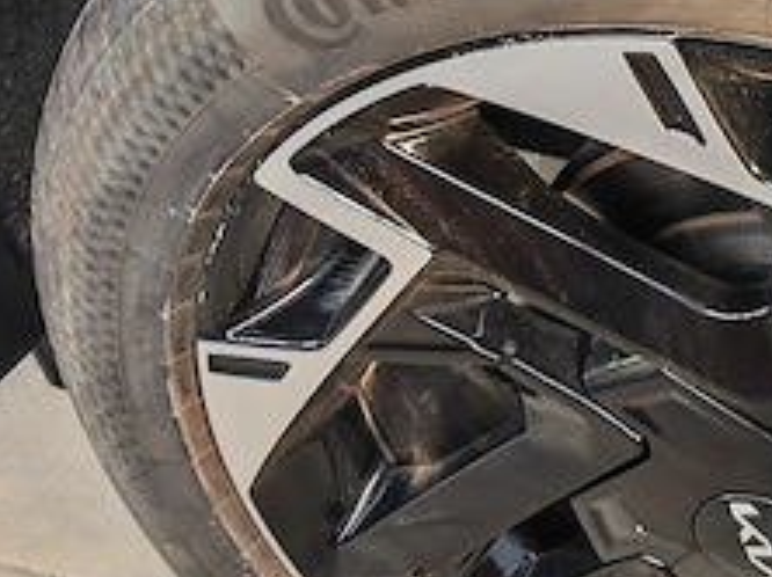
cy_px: -167
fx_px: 1448
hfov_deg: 27.2
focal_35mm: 65
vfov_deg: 20.6
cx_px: 862
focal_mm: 6.83
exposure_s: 1/100
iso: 200
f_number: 2
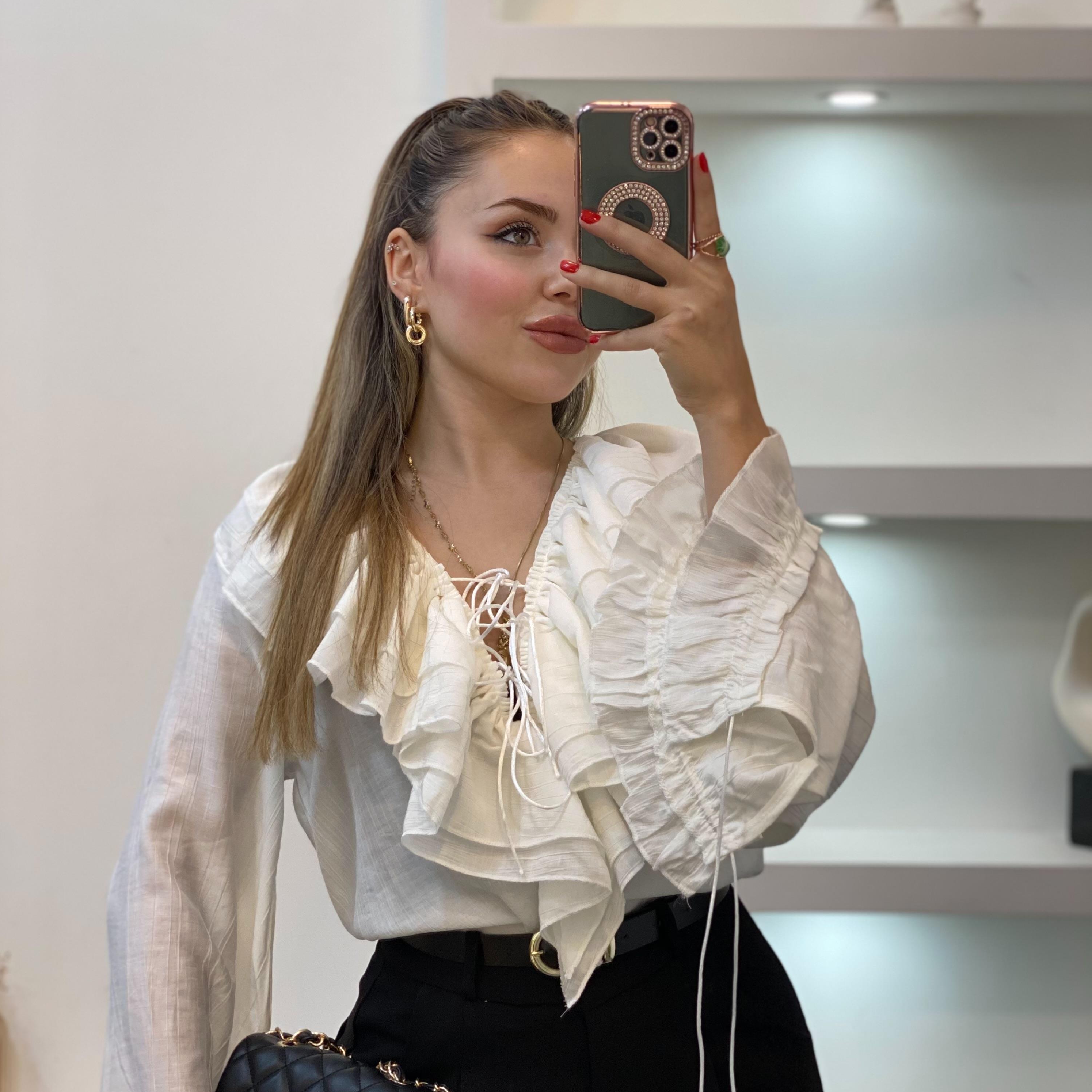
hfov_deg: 27.7
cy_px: 588
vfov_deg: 27.7
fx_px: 2213
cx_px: 545
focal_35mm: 62
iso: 80
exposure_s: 1/100
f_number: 2
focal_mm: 6
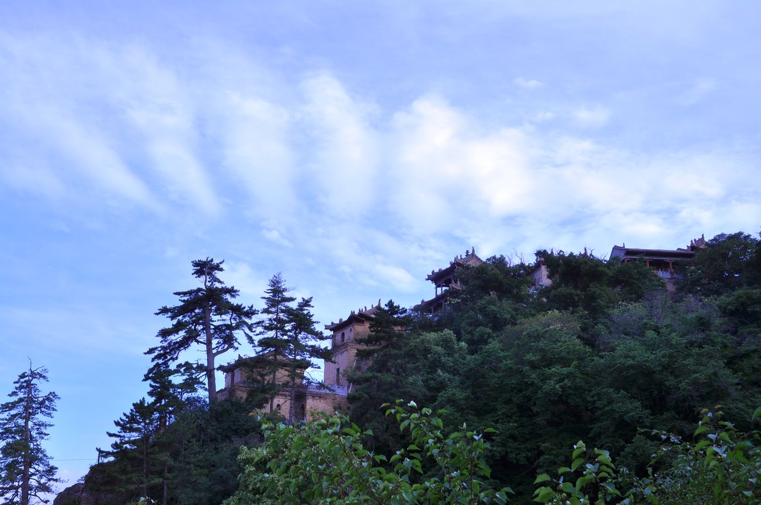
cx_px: 380
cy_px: 252
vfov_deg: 29.8
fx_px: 950
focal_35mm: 45
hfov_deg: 43.7
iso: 200
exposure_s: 1/60
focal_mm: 30
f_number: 16
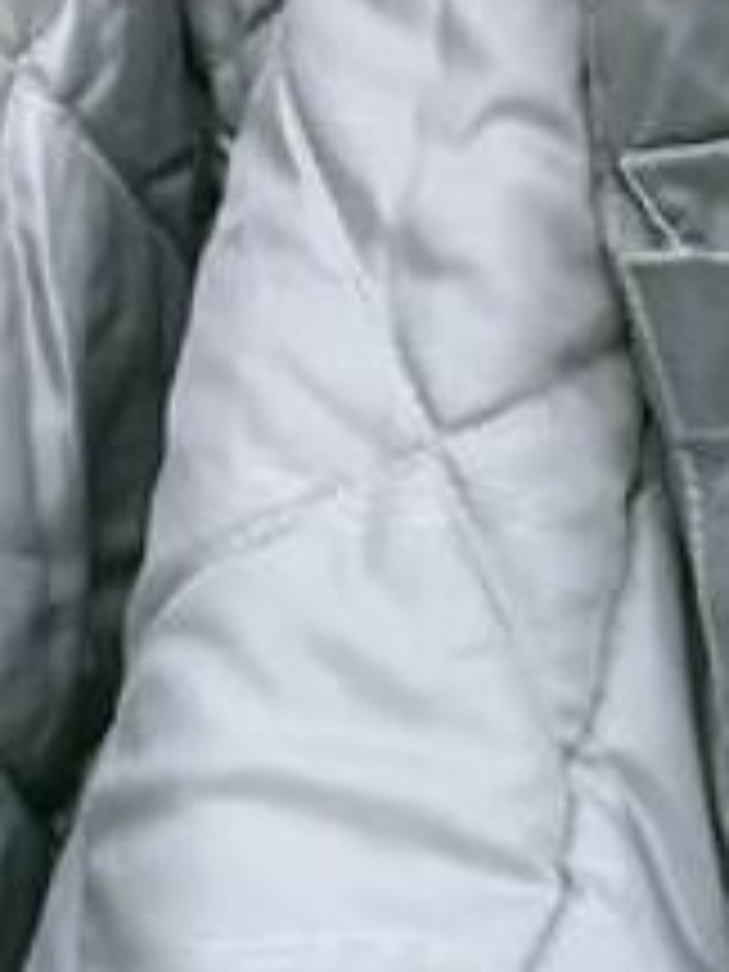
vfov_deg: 11.0
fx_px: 4858
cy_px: -443
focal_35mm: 173
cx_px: -148
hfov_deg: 8.5
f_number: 2.2
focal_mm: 3.46
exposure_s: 1/166
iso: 100
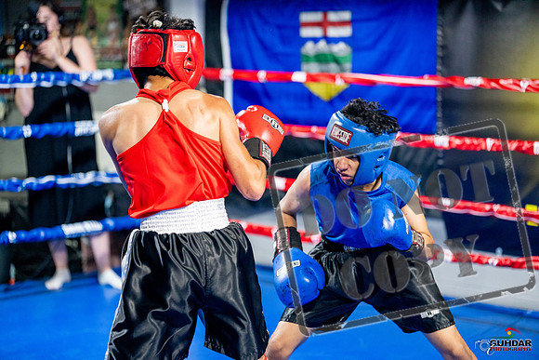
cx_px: 270
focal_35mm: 84
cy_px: 180
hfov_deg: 24.2
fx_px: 1258
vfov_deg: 16.3
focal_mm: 84
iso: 4000
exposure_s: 1/800
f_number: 2
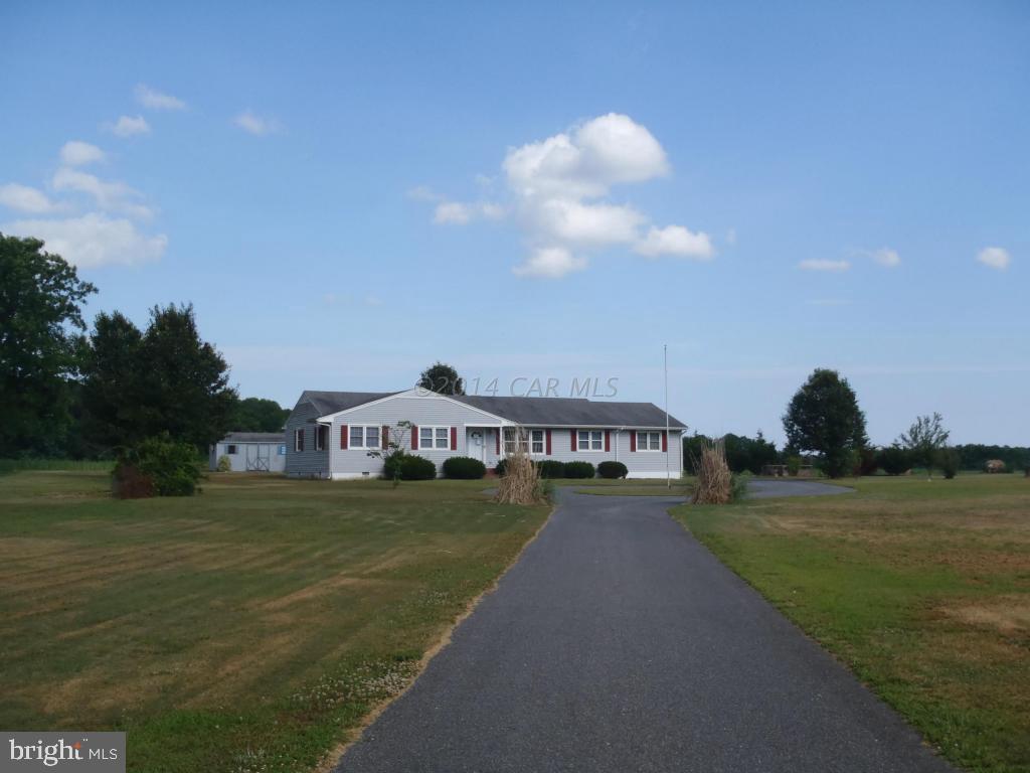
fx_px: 1131
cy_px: 386
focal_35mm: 38
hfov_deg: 49.0
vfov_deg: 37.7
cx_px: 515
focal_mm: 6.83
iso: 125
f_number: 13
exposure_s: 1/80
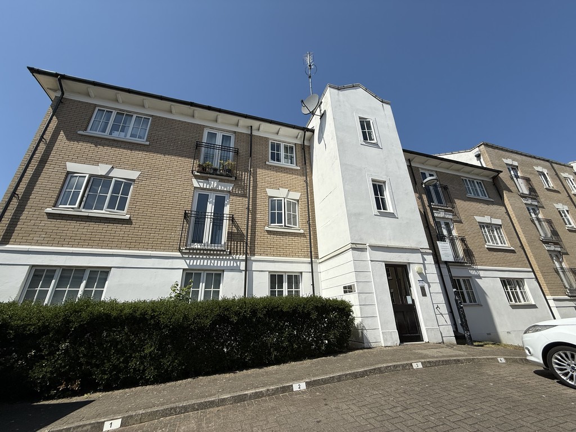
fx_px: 233
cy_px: 216
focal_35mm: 14
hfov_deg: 102.1
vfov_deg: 85.7
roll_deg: +1.4
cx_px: 288
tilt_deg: +23.2
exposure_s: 1/4425
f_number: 2.2
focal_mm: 2.22
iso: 50
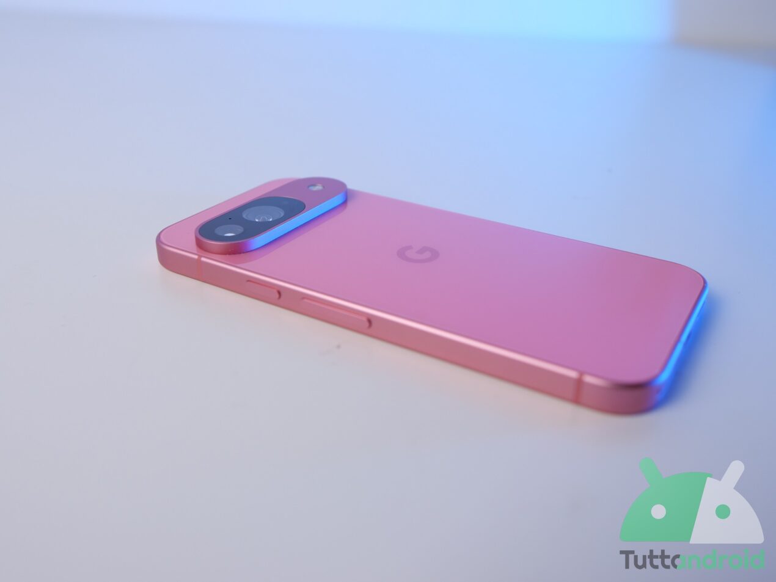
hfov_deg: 56.8
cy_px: 291
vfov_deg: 44.2
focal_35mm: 32
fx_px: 717
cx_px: 388
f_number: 2.8
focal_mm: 16
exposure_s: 1/100
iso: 200
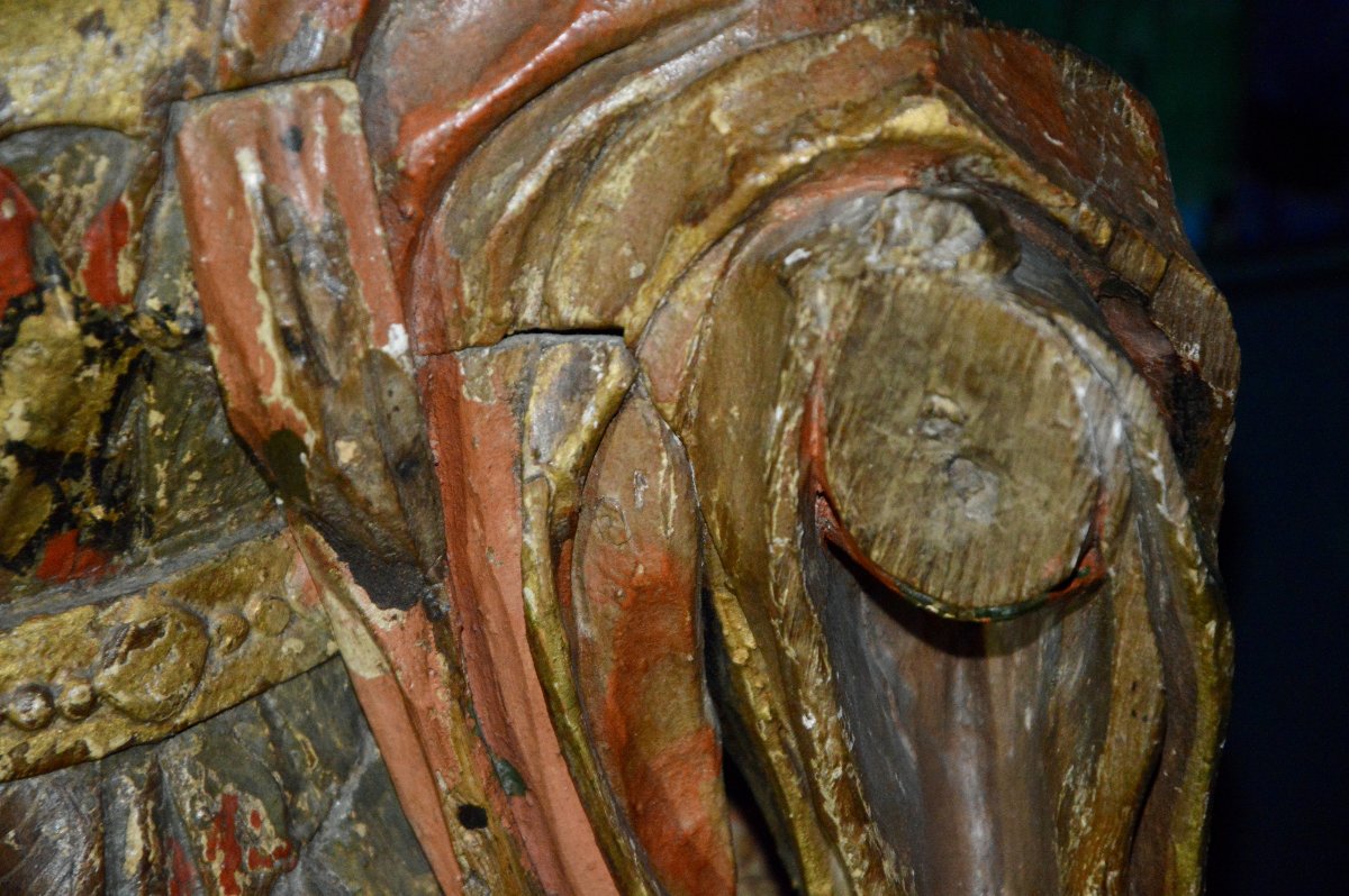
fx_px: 5897
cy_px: 448
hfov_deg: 13.1
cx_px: 674
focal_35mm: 158
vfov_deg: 8.7
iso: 3200
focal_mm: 105
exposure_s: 1/60
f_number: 5.6
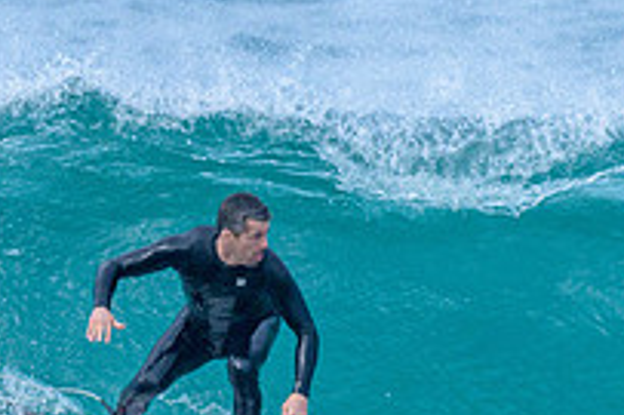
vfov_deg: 0.4
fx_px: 54502
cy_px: 390
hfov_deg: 0.7
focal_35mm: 3147
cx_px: 271
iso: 500
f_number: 6.3
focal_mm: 800
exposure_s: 1/2000
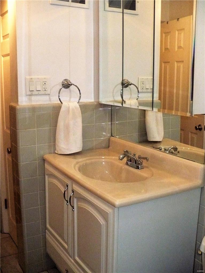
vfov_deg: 50.1
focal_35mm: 37
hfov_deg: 38.7
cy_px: 136
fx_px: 292
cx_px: 102
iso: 800
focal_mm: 6.1
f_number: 2.8
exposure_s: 1/125
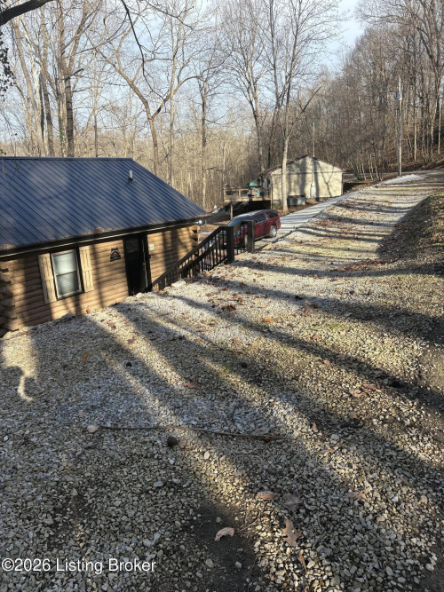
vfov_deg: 67.3
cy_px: 296
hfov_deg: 53.0
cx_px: 222
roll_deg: +2.0
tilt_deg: -14.7
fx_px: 445
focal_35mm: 26
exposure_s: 1/1016
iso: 50
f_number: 1.6
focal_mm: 5.96
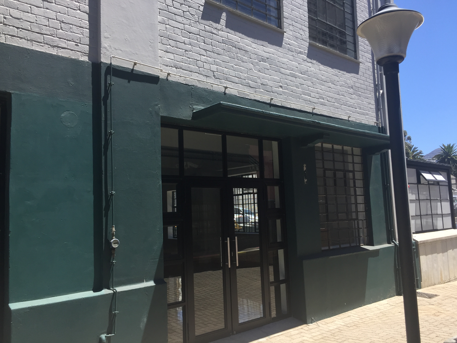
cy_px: 172
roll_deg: -0.4
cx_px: 228
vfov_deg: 48.2
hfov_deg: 61.7
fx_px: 383
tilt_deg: +7.4
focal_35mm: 29
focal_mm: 4.15
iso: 32
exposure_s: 1/1014
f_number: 2.2
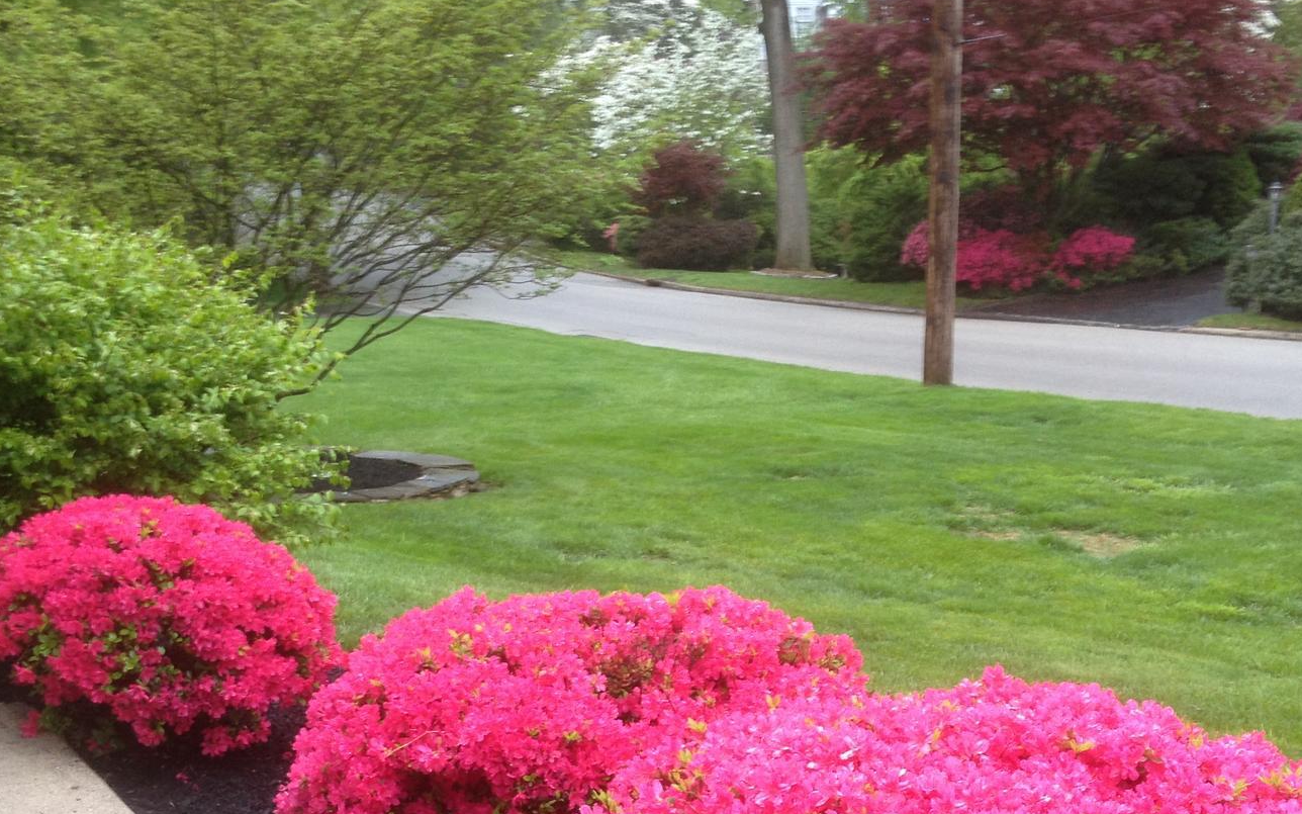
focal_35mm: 59
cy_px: 751
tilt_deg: -16.1
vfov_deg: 21.5
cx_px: 691
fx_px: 2094
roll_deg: +0.2
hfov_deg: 34.5
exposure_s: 1/20
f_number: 2.4
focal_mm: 4.28
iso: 64
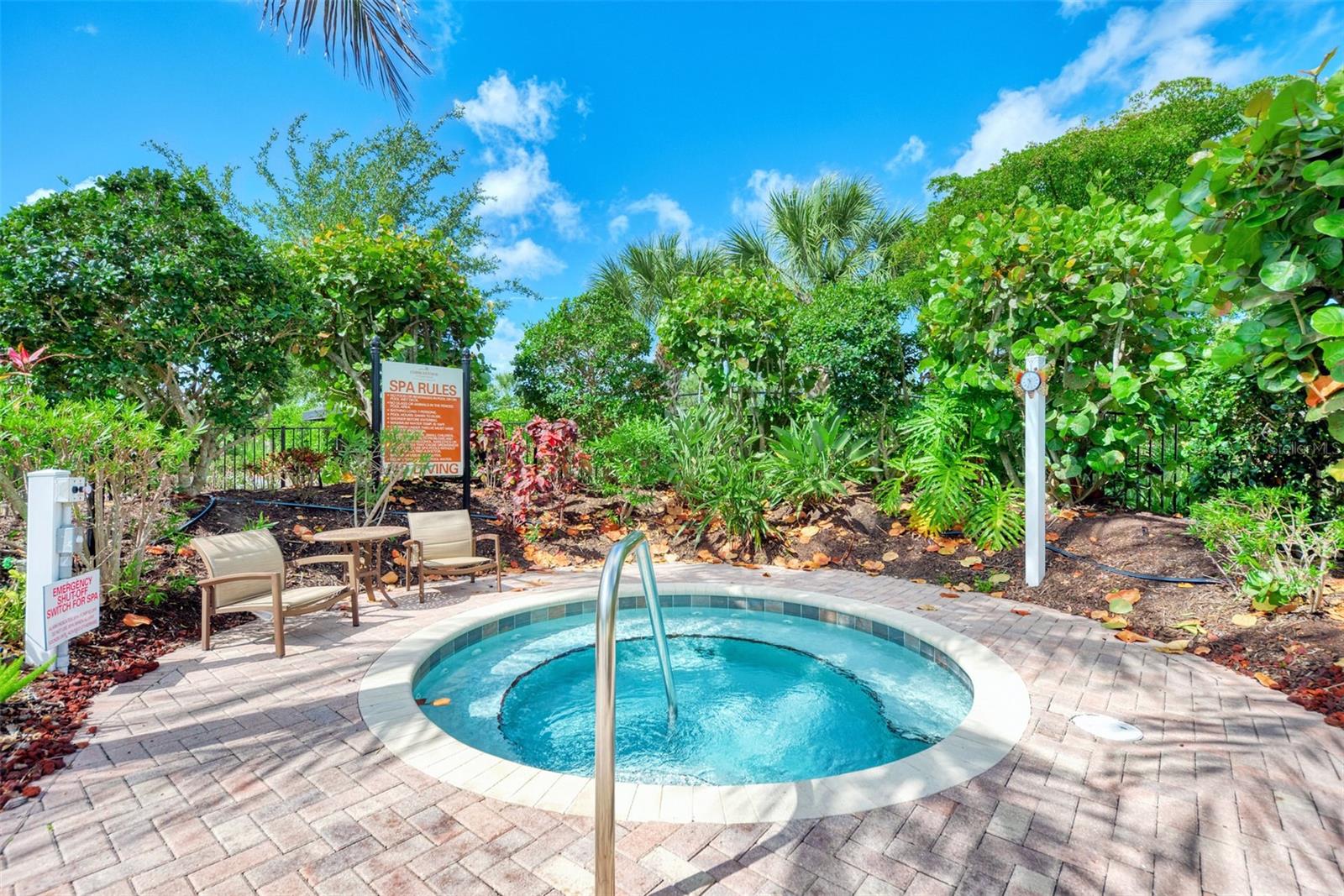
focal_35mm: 16
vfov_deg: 73.8
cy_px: 448
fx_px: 597
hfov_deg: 96.7
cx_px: 672
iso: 320
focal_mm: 16
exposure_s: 1/200
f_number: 7.1
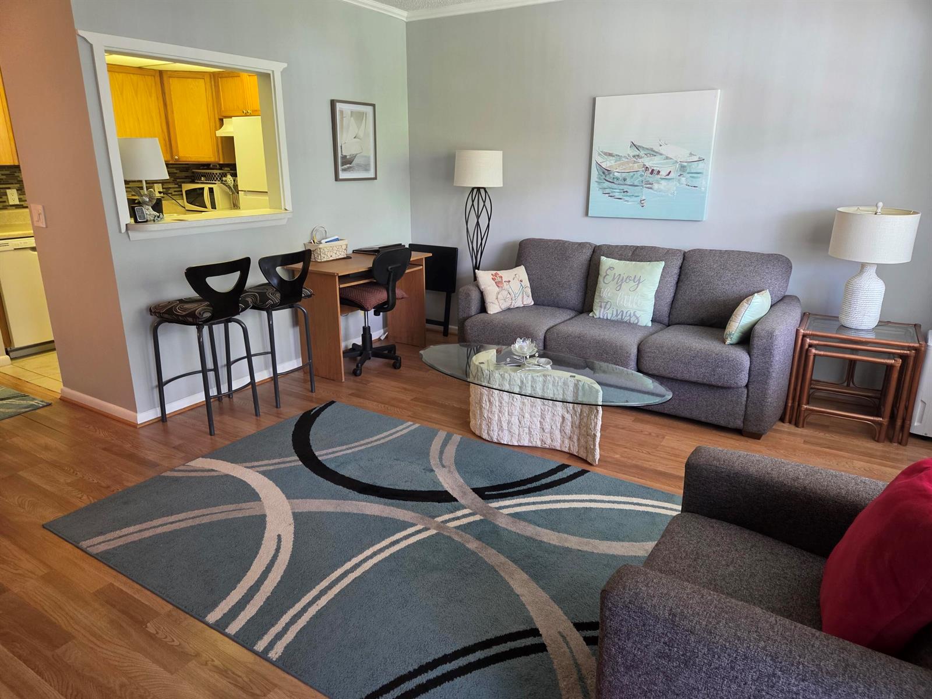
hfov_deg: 73.9
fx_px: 619
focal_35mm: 23
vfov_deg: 58.9
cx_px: 466
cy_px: 350
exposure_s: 1/60
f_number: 1.8
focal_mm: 5.4
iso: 200
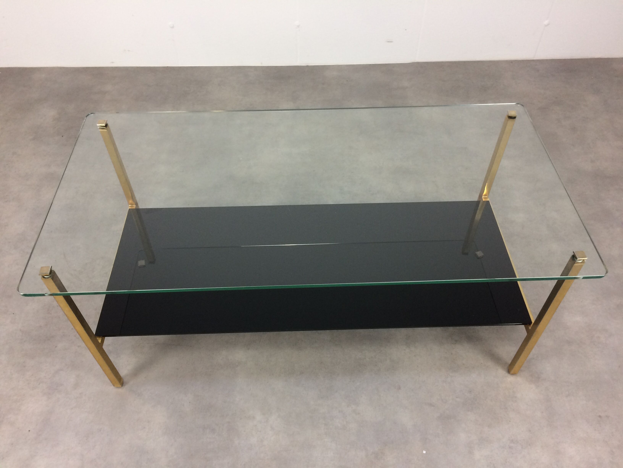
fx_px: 522
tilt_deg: -48.8
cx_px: 312
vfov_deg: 48.2
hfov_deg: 61.7
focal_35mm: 29
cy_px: 234
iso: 50
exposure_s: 1/33
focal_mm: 4.15
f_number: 2.2
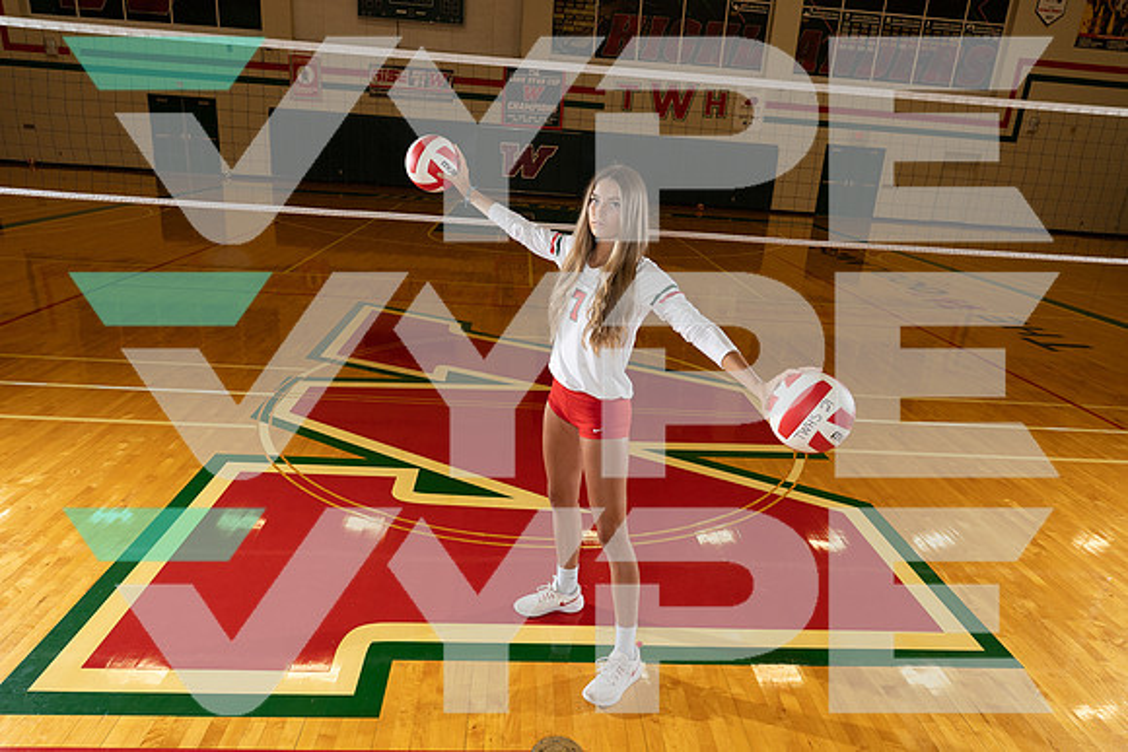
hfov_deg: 73.7
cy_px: 376
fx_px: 752
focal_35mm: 24
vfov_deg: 53.2
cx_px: 564
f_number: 6.3
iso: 1250
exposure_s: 1/250
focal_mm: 24
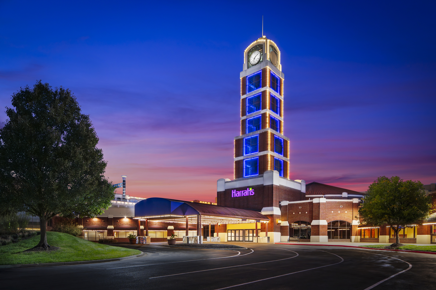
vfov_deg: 53.1
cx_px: 218
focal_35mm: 24
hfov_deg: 73.7
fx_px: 291
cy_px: 145
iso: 500
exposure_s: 1/10
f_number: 5.6
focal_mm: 24
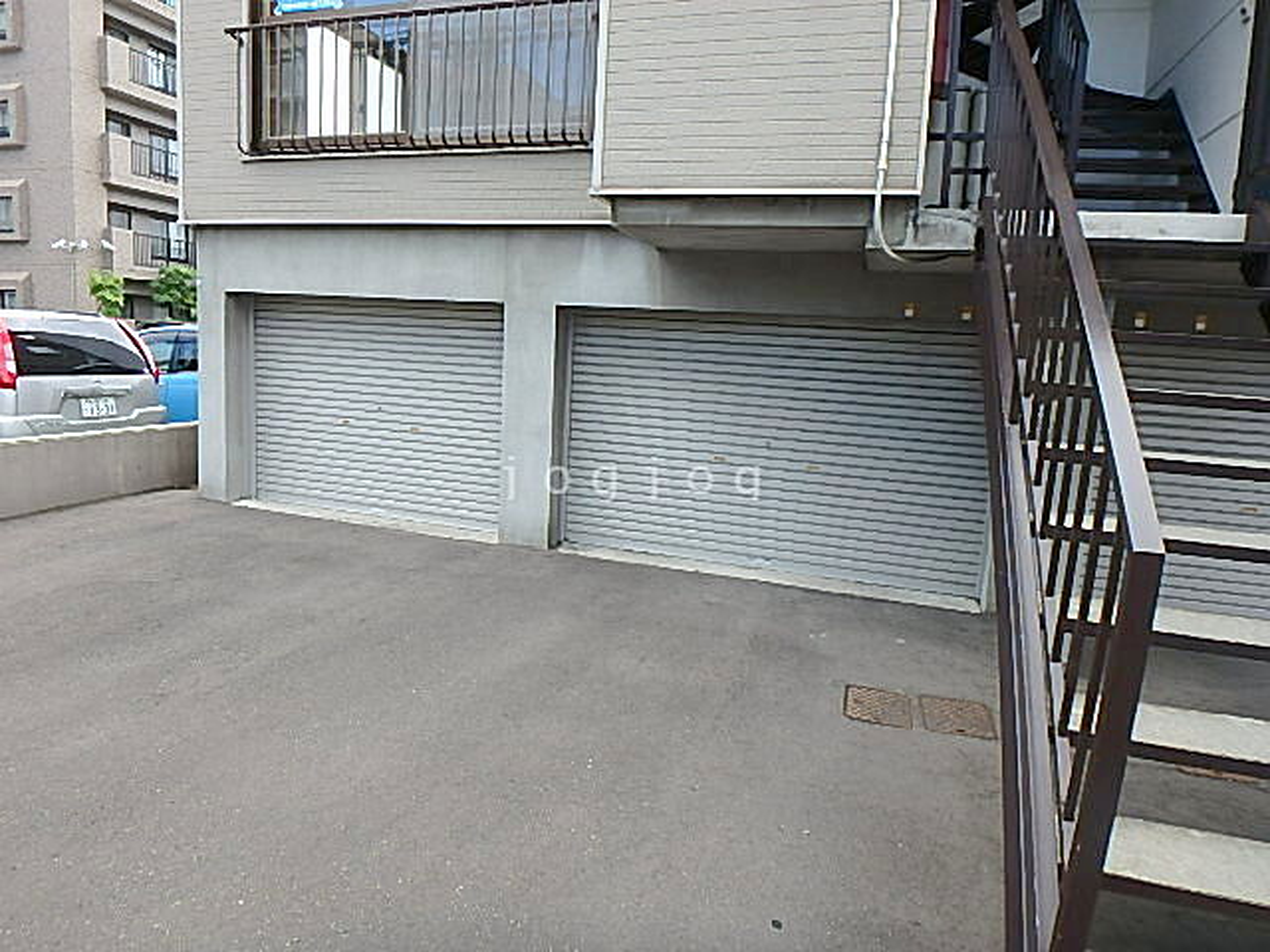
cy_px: 476
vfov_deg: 63.4
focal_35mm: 21
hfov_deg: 79.0
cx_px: 635
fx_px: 770
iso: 125
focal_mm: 3.7
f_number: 3.5
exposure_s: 1/250
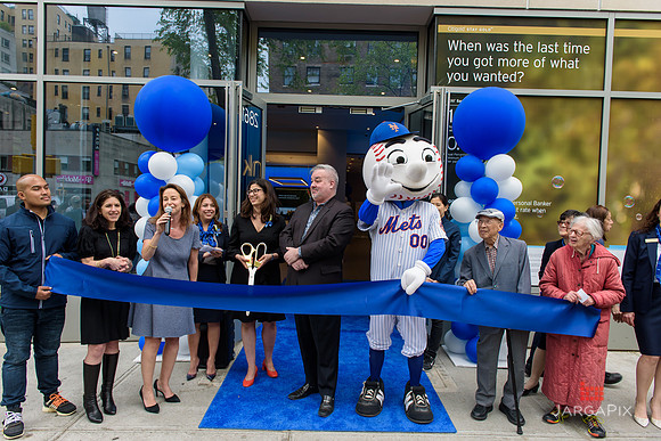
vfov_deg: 53.2
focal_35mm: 24
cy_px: 220
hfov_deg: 73.7
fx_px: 441
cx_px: 330
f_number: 5
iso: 200
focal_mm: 24
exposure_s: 1/250
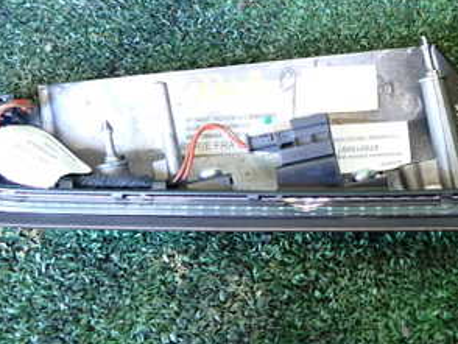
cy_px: 84
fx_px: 675
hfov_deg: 36.3
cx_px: 363
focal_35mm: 51
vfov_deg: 28.2
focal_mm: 4.5
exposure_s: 1/30
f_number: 2
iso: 640
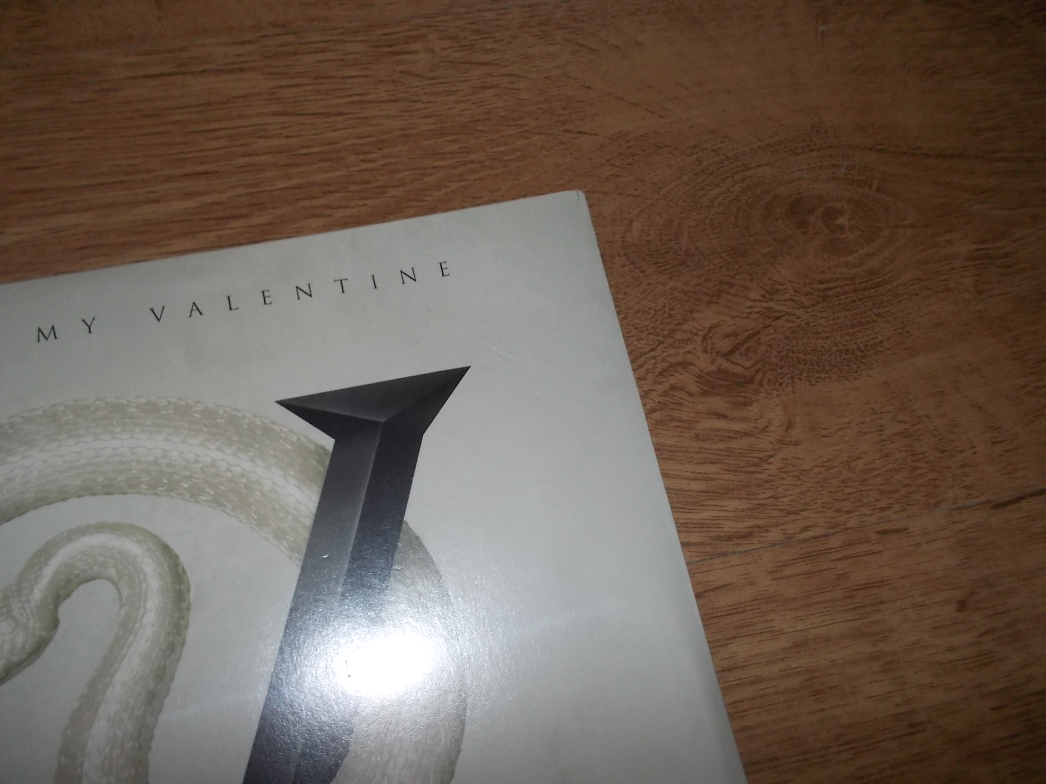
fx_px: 876
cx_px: 523
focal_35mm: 29
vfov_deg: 48.2
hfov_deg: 61.7
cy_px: 392
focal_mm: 4.1
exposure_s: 1/30
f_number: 3.3
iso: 200
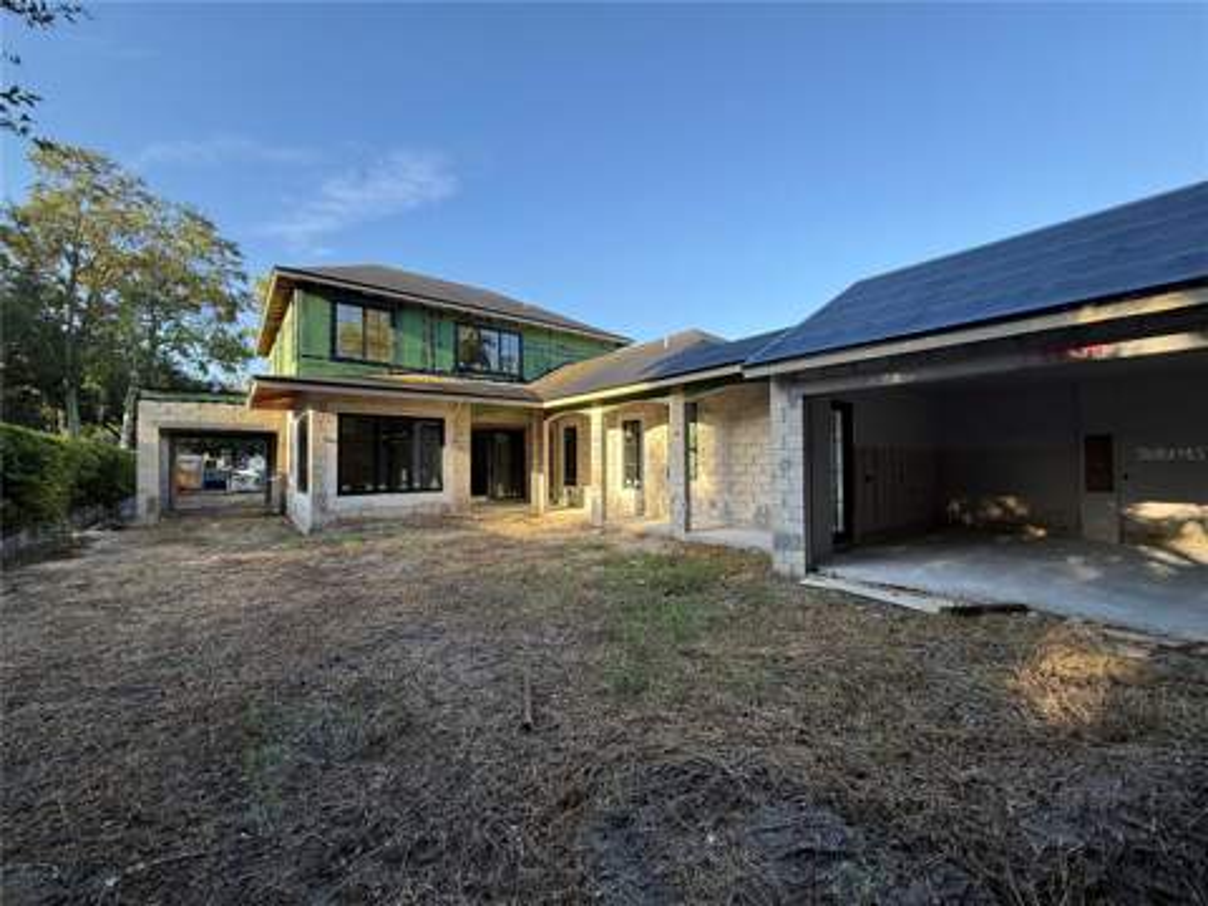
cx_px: 604
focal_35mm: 14
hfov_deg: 102.1
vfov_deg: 85.7
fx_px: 489
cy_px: 453
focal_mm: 2.22
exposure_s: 1/274
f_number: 2.2
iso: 50
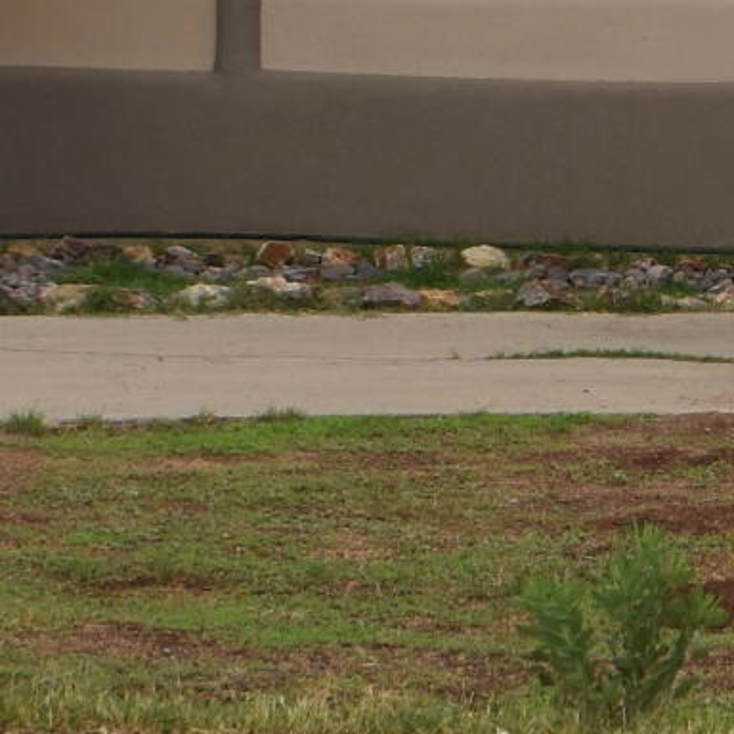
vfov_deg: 8.7
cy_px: -245
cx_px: 1216
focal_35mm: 199
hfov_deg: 8.5
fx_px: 4774
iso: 100
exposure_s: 1/250
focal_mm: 20
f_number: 9
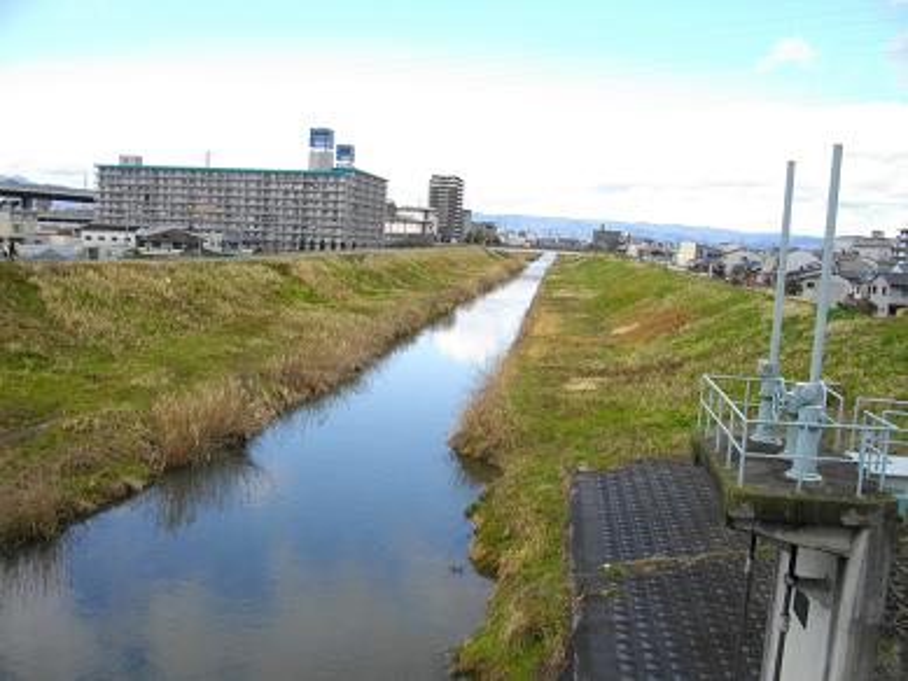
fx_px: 840
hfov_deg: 56.8
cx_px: 454
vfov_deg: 44.2
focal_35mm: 32
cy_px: 340
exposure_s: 1/200
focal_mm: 5.7
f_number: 5.5
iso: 100
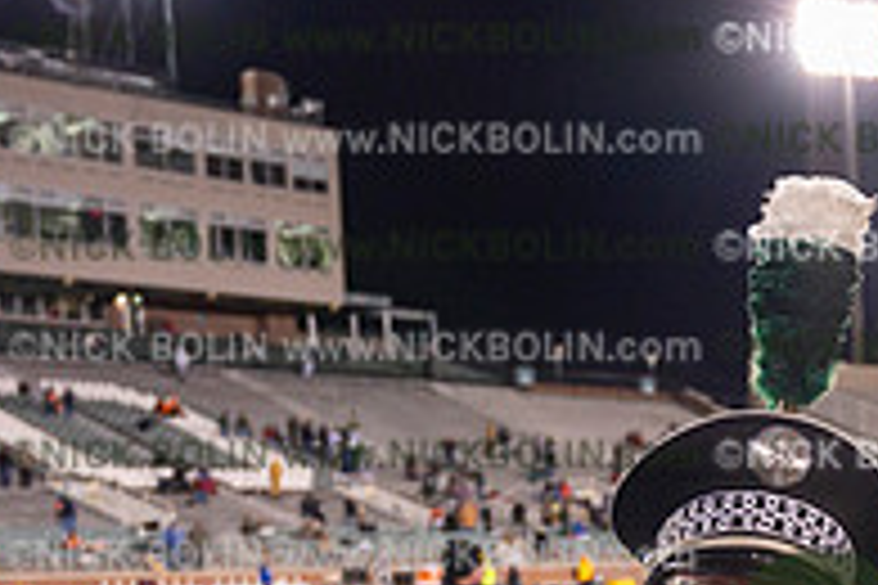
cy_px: 765
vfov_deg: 14.7
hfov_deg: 21.2
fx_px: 2170
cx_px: 1058
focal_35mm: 89
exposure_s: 1/640
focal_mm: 30
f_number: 4
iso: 3200
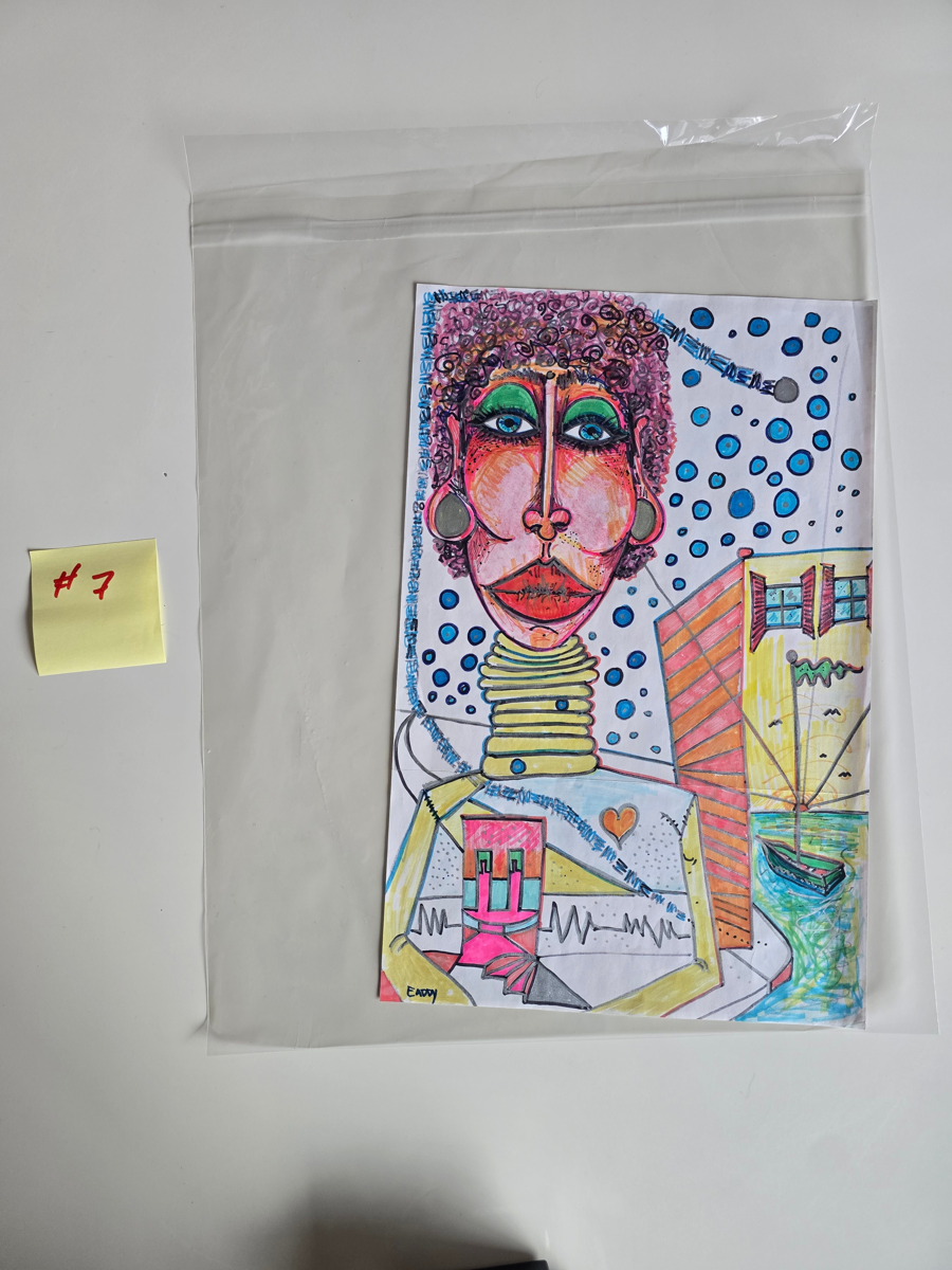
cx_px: 476
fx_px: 843
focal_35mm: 23
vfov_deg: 73.9
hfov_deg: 58.9
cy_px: 635
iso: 125
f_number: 1.7
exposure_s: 1/180
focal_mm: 6.3
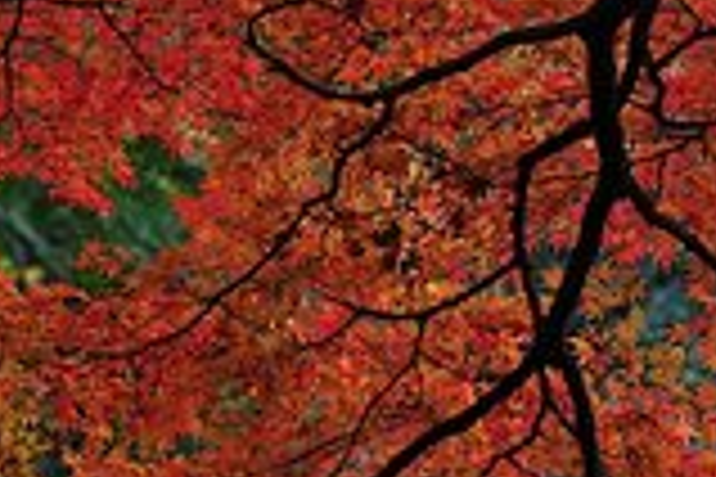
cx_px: -284
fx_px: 2247
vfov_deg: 12.1
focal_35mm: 113
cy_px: 83
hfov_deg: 16.8
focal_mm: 35
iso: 200
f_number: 4
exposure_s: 1/125
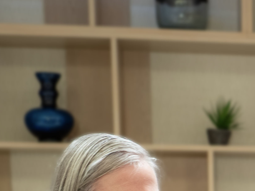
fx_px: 1002
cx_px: 360
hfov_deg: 13.8
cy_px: 404
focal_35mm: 136
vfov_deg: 10.0
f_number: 3.1
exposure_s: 1/5
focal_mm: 16
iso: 200
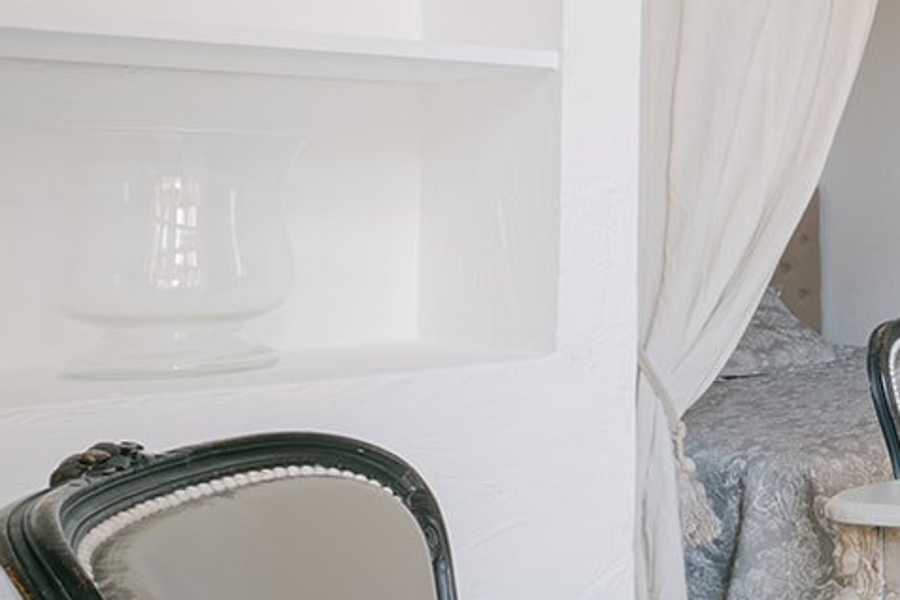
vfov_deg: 28.4
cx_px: 1483
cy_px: 192
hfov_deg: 25.2
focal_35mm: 47
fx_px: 1175
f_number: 10
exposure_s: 1/2
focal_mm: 9
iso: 80
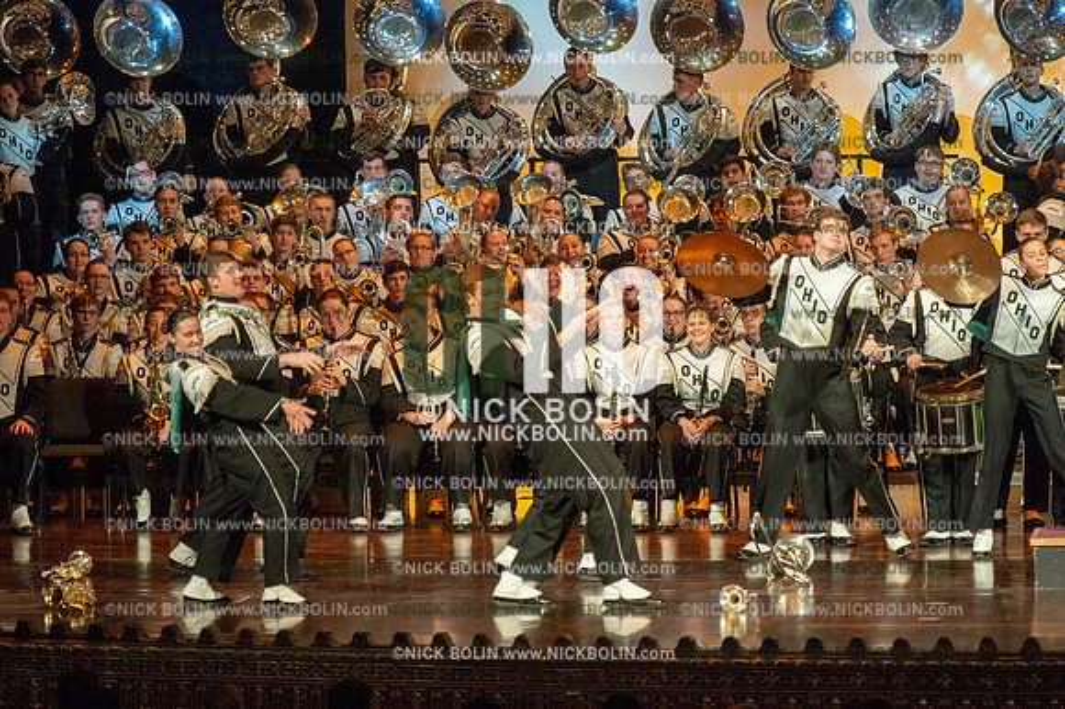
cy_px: 354
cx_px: 532
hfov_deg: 10.3
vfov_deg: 6.9
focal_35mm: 200
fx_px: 5913
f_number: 5.6
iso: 8000
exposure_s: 1/320
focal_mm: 200
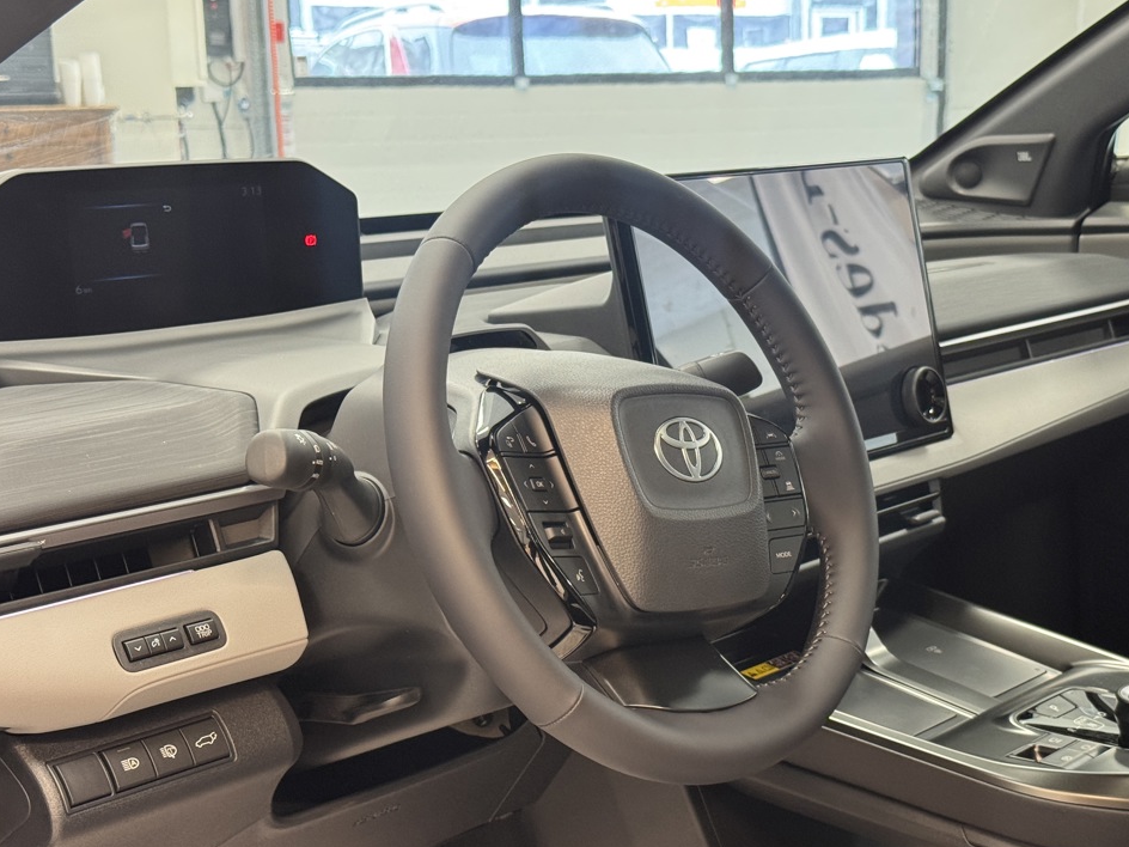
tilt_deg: -12.6
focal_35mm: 61
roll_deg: +1.3
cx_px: 707
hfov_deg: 31.5
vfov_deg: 24.0
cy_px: 518
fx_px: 1990
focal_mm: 6.76
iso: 250
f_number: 1.78
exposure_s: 1/33
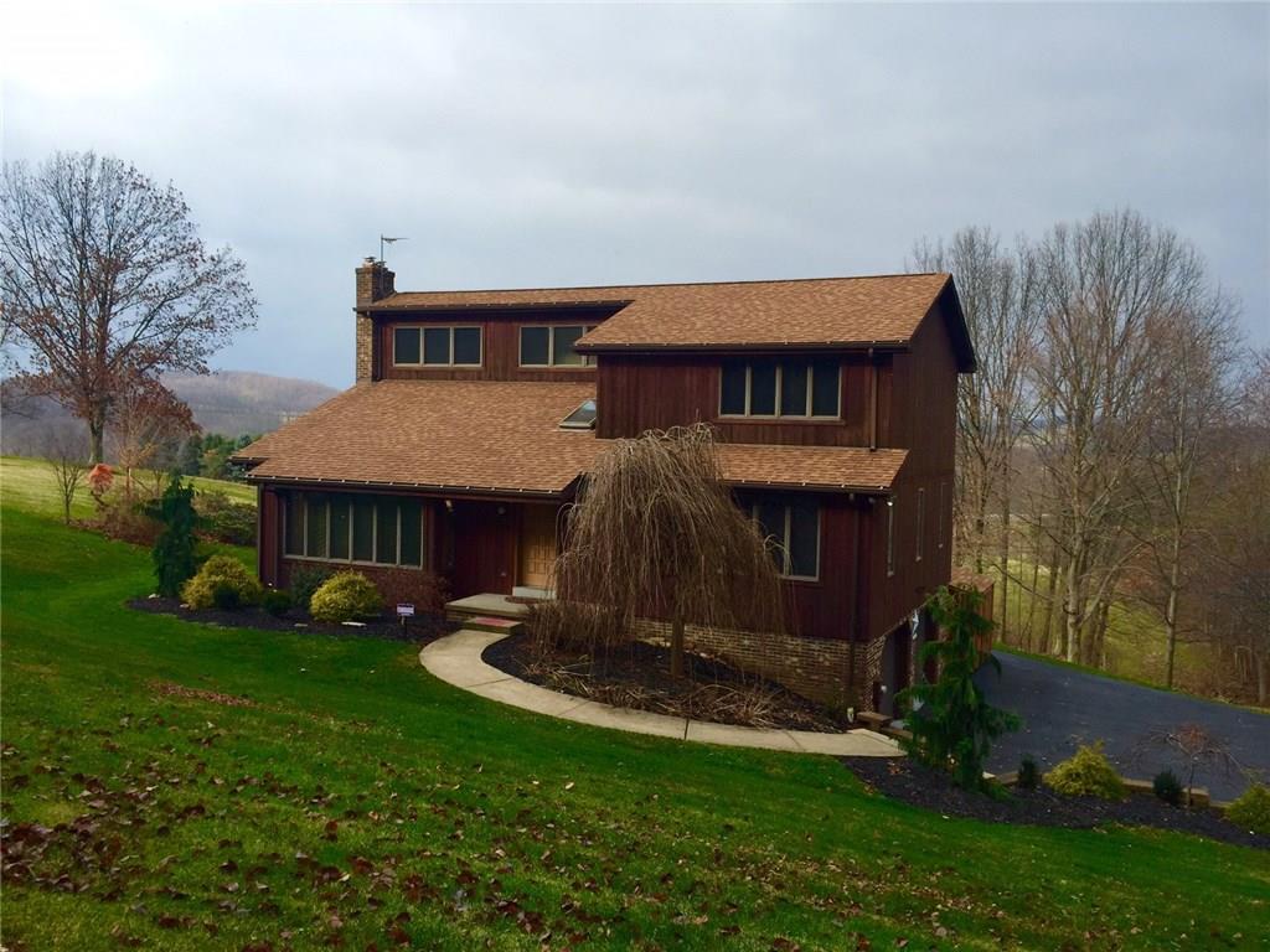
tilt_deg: -3.7
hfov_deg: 61.7
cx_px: 635
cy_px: 476
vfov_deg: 48.2
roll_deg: -1.3
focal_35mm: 29
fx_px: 1064
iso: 32
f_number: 2.2
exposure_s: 1/879
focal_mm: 4.15
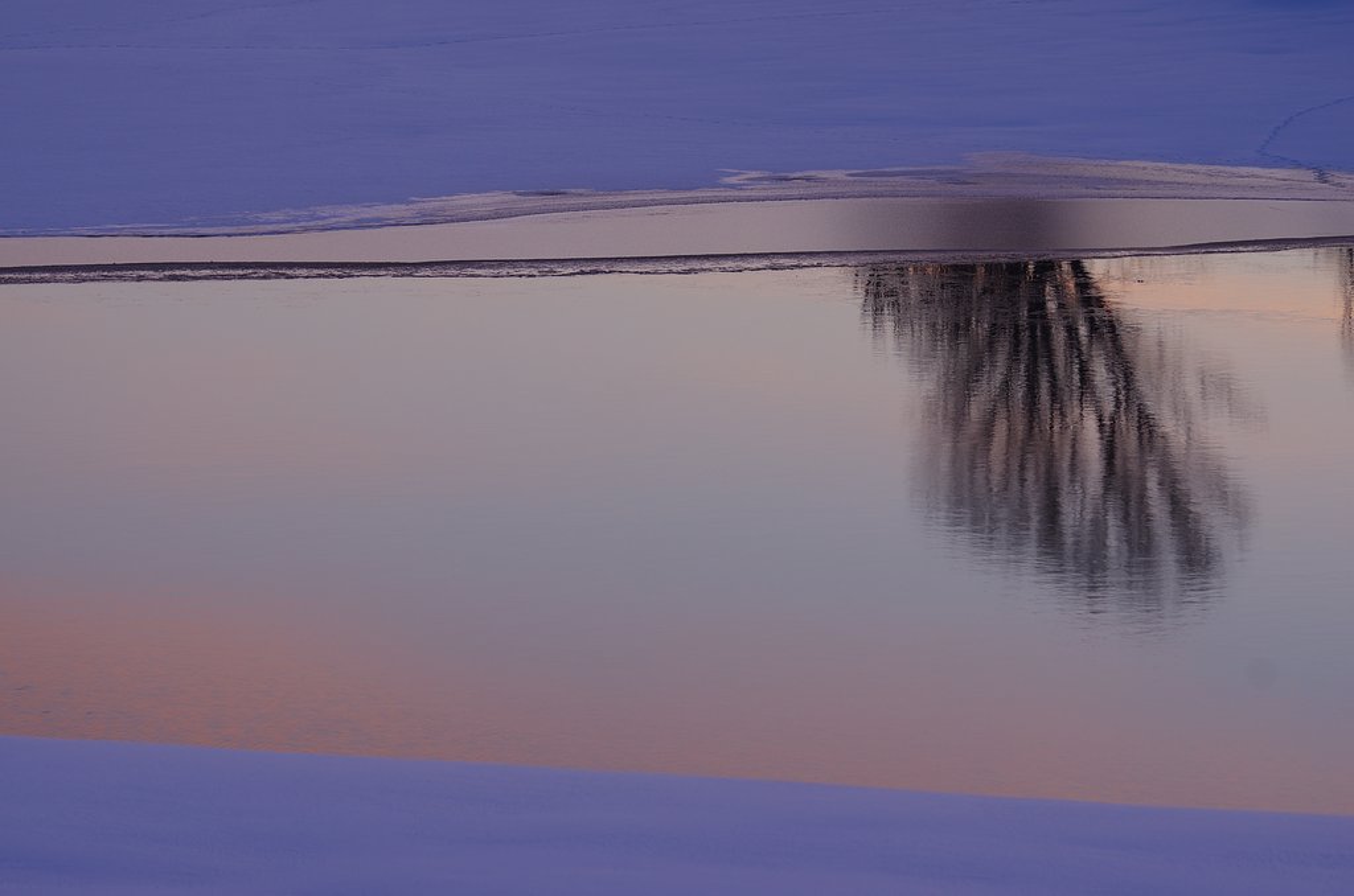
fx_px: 6905
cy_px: 448
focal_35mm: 184
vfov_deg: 7.4
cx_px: 677
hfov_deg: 11.2
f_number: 5
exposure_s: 1/15
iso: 100
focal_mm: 123
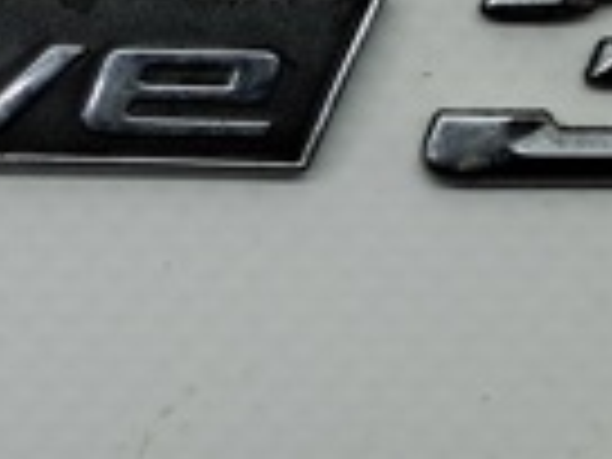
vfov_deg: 11.6
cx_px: 261
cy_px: 115
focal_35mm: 127
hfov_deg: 15.5
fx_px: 2245
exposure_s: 1/120
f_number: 1.8
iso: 50
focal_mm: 4
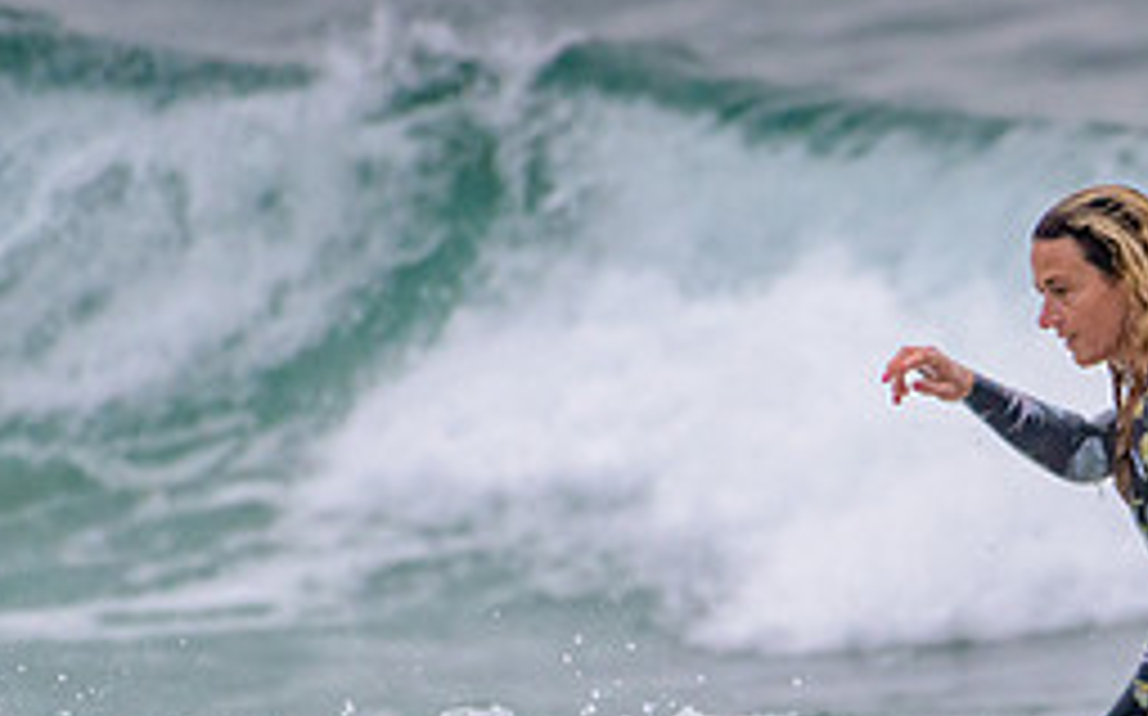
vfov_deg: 1.0
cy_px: 854
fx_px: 42678
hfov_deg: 1.5
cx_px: 1271
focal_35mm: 1365
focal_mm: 480
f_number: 5.6
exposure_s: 1/1250
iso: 1000
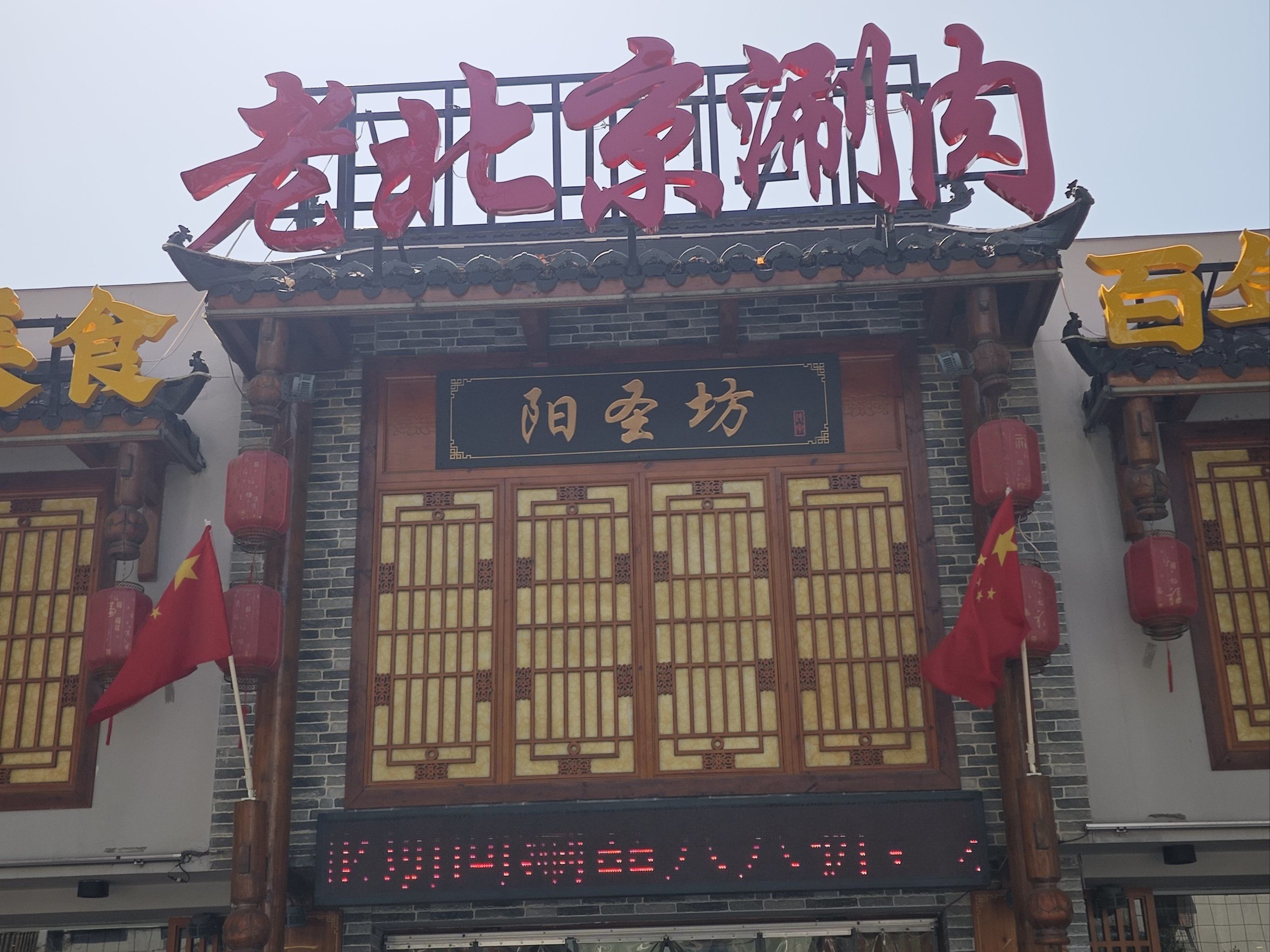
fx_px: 1614
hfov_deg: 42.9
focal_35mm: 44
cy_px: 476
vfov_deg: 32.9
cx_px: 635
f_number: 1.6
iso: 50
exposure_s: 1/3333
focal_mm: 6.55
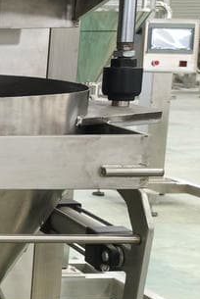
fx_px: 782
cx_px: -338
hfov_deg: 11.2
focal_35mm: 94
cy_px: 155
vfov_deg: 21.7
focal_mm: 5.56
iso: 125
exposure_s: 1/80.1
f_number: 1.88
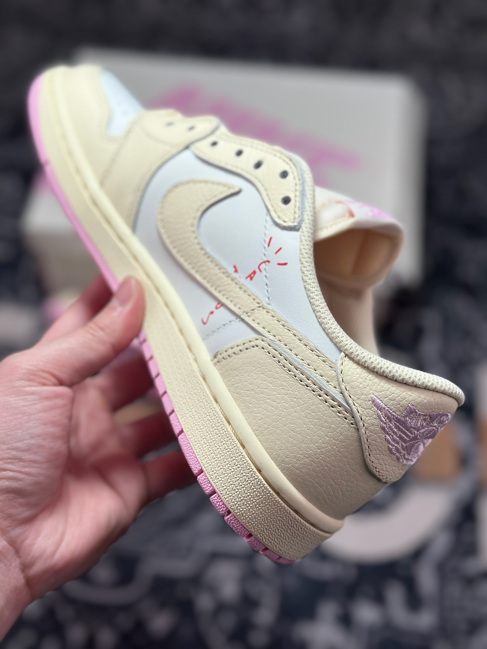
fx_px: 900
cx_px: 244
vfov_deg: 39.7
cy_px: 324
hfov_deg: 30.3
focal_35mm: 48
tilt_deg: -57.6
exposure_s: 1/2160
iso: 80
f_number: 1.78
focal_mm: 6.86
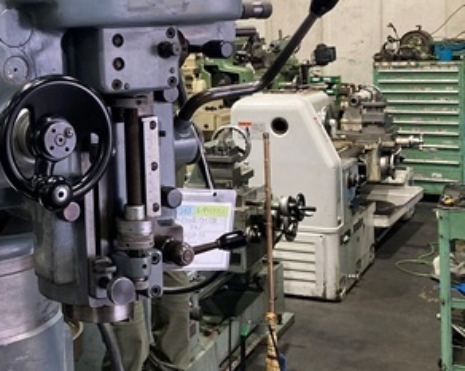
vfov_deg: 25.0
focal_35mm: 60
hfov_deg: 29.4
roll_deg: +0.8
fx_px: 825
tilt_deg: -2.8
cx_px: 0
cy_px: 80
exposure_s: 1/60
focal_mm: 3.99
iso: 160
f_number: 1.8
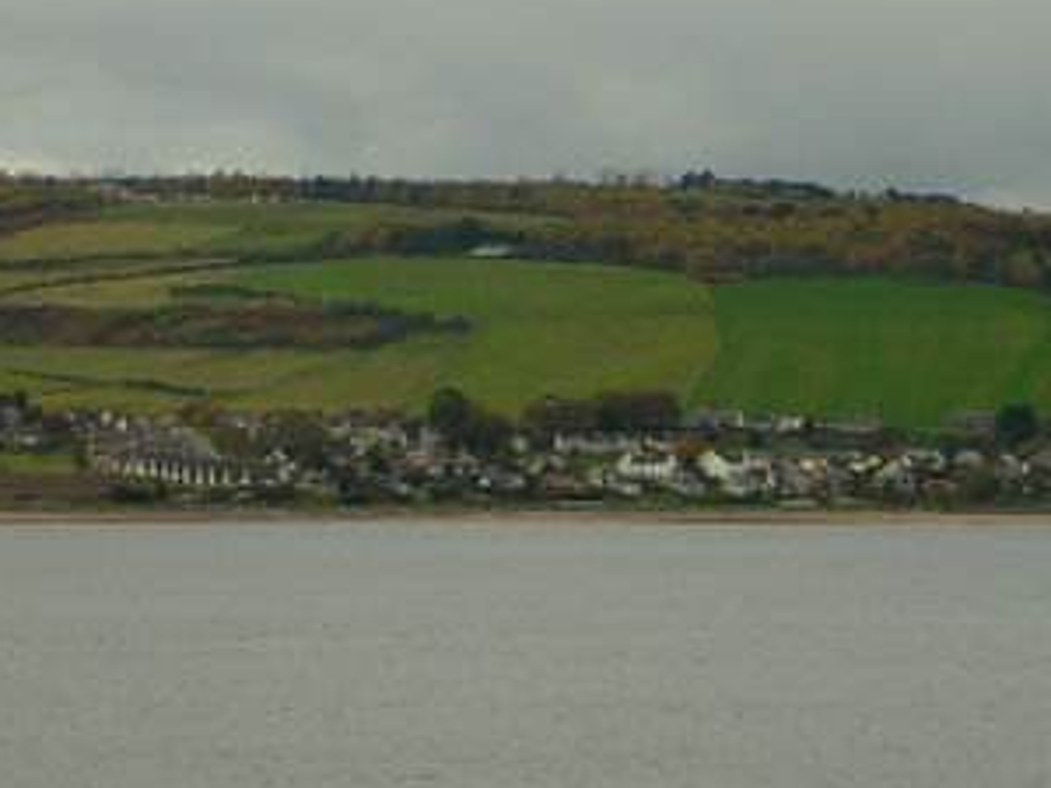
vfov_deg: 6.1
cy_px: 119
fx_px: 7439
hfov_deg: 8.1
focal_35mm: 245
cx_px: 378
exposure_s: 1/194
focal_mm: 17.4
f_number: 4.9
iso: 50
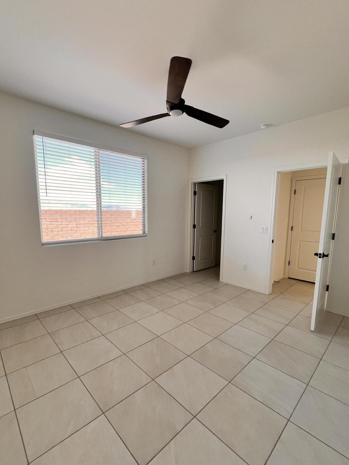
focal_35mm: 15
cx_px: 166
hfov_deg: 81.7
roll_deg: +0.0
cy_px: 244
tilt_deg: -7.3
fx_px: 202
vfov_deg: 98.1
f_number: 1.8
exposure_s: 1/120
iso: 64
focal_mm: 1.57
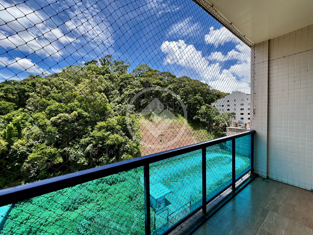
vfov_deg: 89.9
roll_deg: +0.7
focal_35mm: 13
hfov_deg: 106.2
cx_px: 156
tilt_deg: -1.2
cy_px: 118
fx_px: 118
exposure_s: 1/518
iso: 32
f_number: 1.8
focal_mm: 1.57
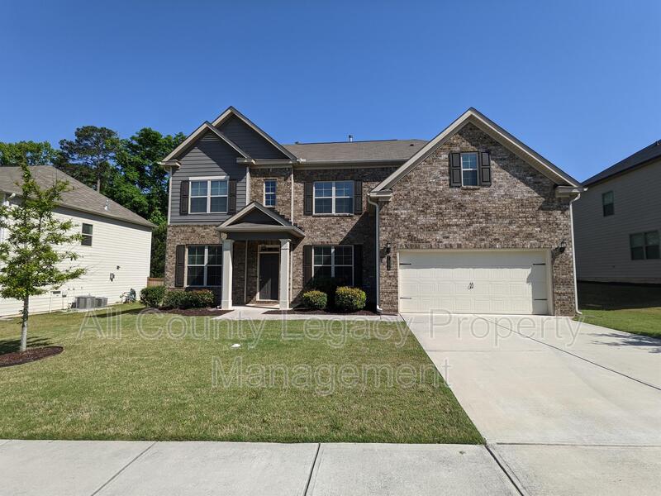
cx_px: 330
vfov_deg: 78.1
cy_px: 248
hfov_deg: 94.5
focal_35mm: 16
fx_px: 306
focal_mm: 2.22
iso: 36
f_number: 2.2
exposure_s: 1/1159
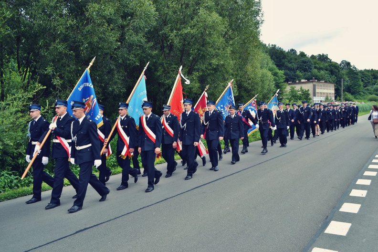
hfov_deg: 61.9
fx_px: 315
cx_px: 189
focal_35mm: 30
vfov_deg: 43.6
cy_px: 126
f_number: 5.6
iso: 100
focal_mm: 20
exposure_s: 1/125
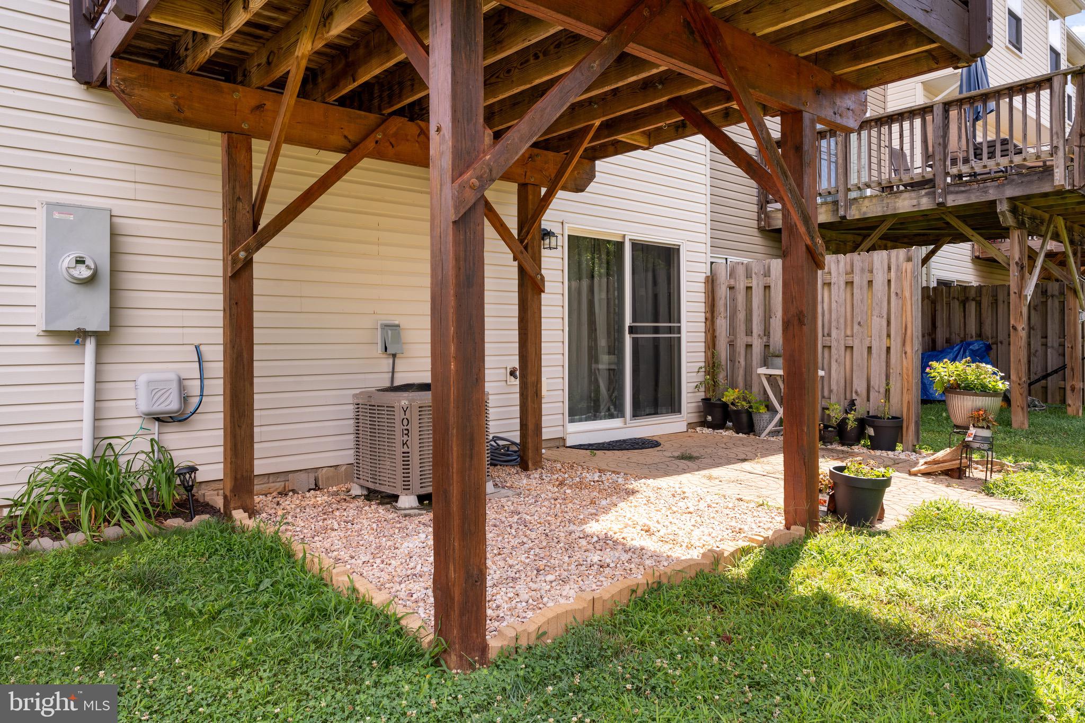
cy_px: 362
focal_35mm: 24
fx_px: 723
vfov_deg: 53.1
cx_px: 542
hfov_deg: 73.7
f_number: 9
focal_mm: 24
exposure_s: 1/25
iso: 100
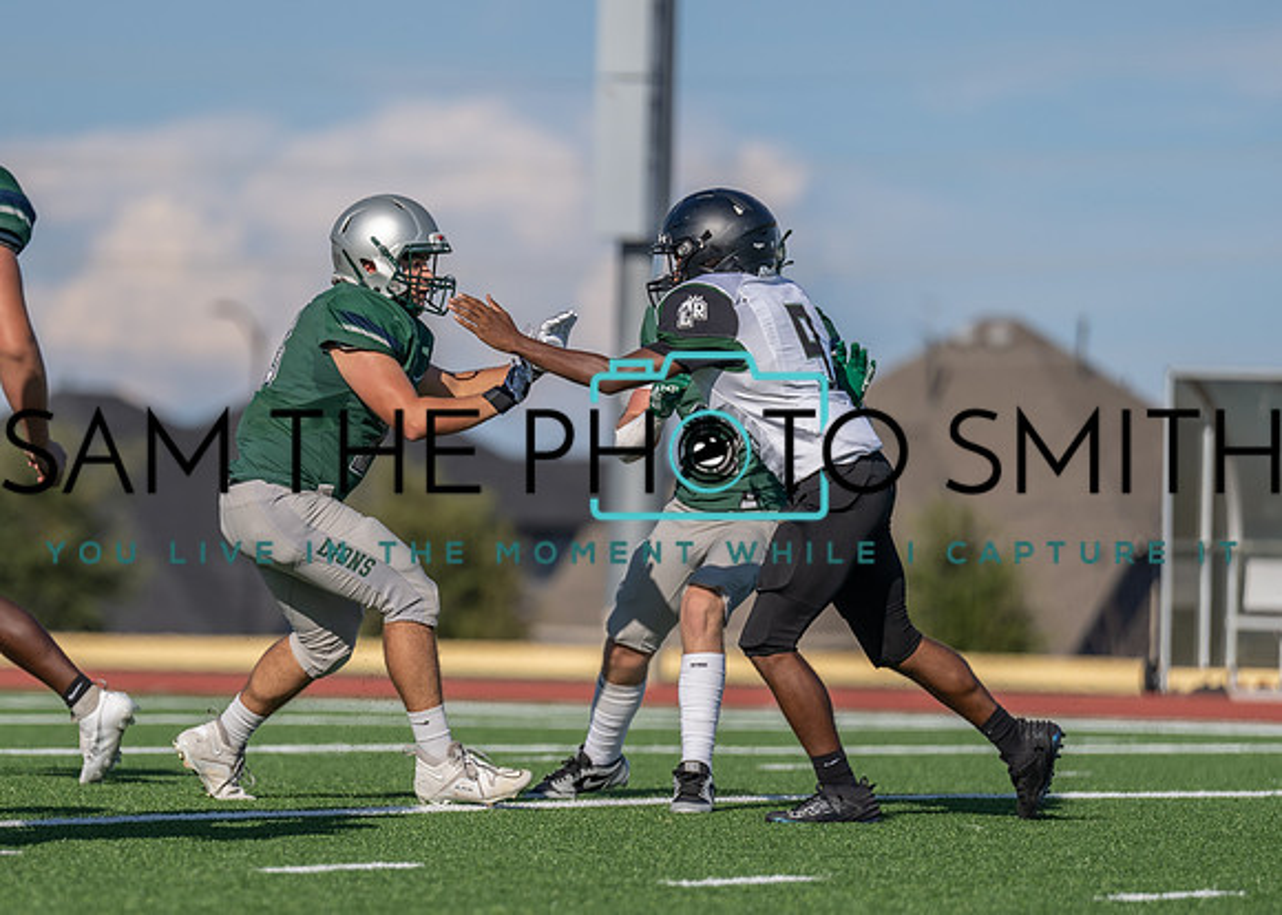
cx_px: 288
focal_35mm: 303
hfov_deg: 6.6
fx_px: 11045
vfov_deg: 4.7
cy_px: 491
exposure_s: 1/2500
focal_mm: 200
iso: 100
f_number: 2.8
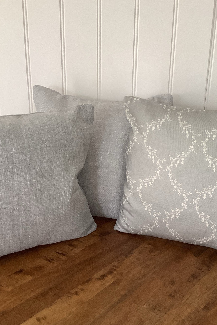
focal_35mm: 40
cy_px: 167
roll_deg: -1.5
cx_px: 122
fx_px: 362
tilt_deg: -19.3
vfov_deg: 48.5
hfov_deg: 33.4
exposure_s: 1/60
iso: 125
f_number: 2.4
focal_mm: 3.3
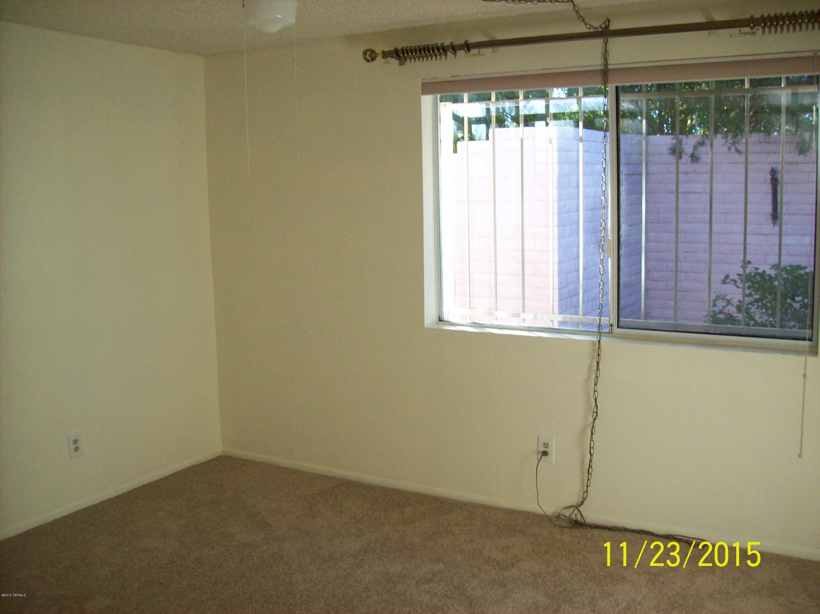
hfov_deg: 51.4
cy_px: 307
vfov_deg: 39.6
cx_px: 410
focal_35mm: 36
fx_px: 852
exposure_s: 1/194
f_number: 2.7
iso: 200
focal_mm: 6
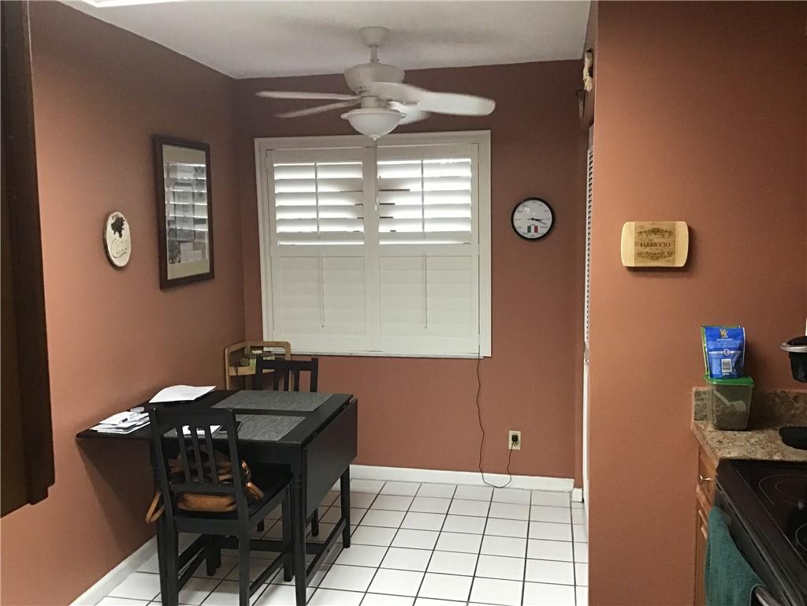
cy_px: 303
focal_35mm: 31
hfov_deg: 58.4
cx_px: 404
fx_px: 723
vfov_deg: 45.4
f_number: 2.4
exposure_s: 1/24
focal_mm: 3.3
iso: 200
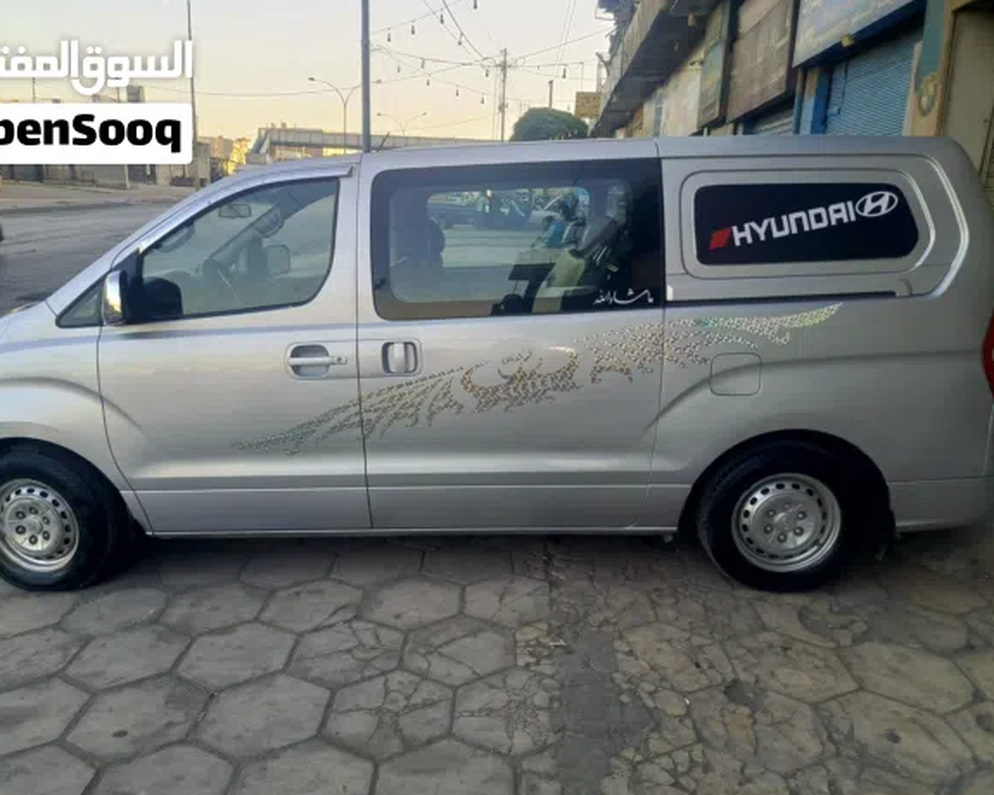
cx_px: 453
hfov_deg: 68.0
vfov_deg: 56.8
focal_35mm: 25
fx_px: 735
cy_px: 413
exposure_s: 1/100
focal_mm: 5.25
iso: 169
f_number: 1.75
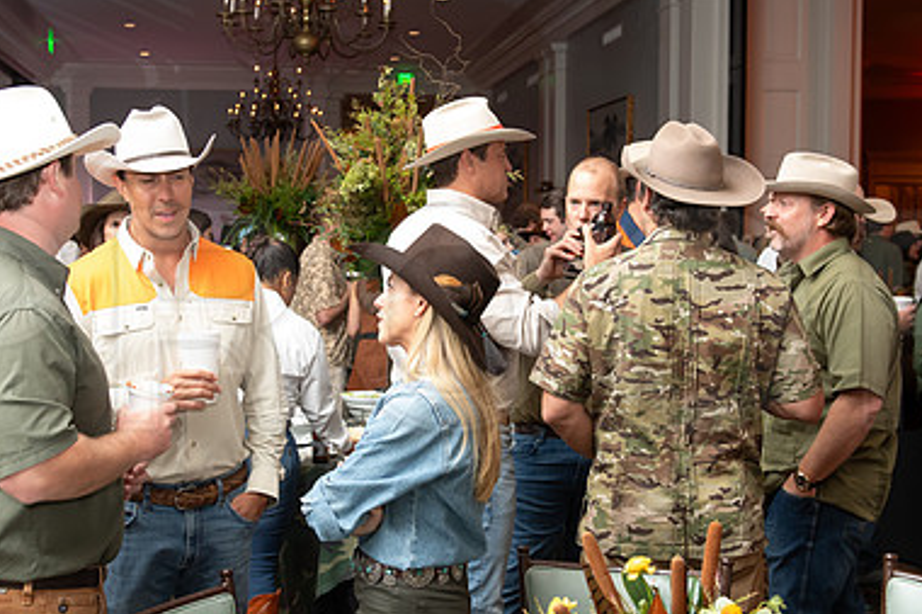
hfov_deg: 36.9
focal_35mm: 54
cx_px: 432
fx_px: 1382
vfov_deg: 25.0
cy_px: 307
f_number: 5
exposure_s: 1/100
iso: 3200
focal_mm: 35
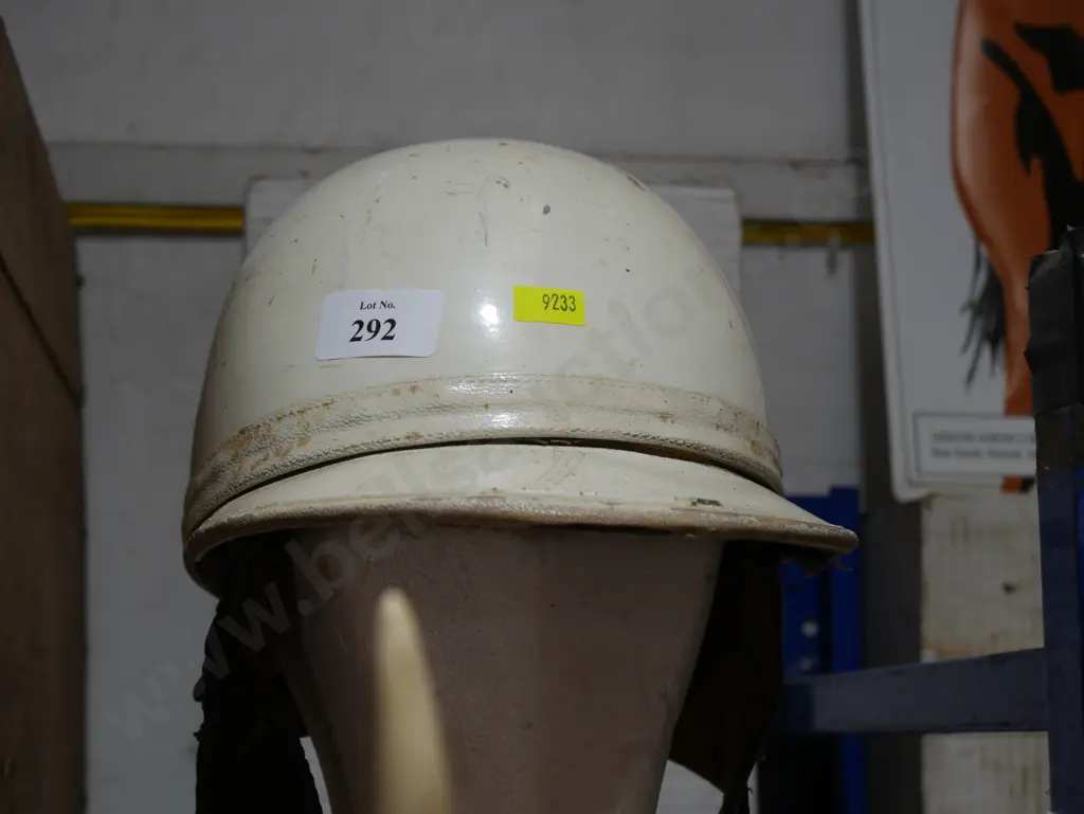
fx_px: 2256
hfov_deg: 27.0
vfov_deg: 20.5
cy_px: 407
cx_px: 542
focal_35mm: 72
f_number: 5.5
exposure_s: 1/80
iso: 250
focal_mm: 36
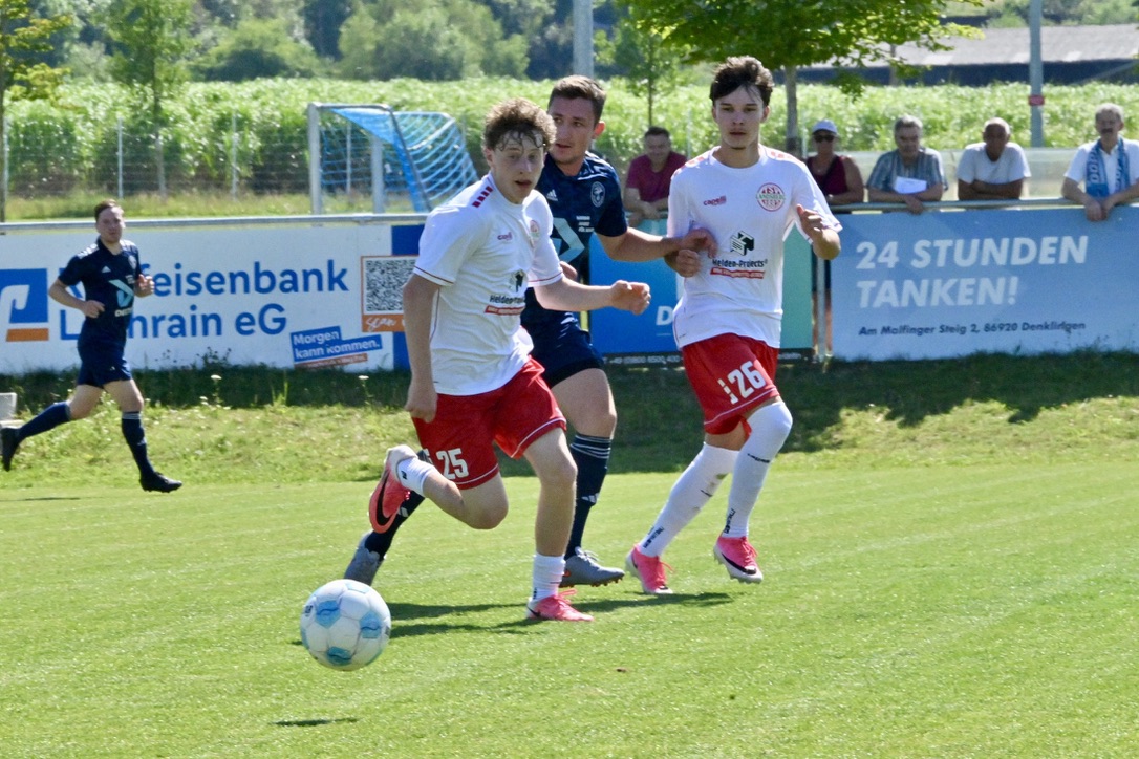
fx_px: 7593
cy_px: 380
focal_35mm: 240
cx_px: 570
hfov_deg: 8.6
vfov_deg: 5.7
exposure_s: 1/1250
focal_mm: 240
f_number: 25
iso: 3200
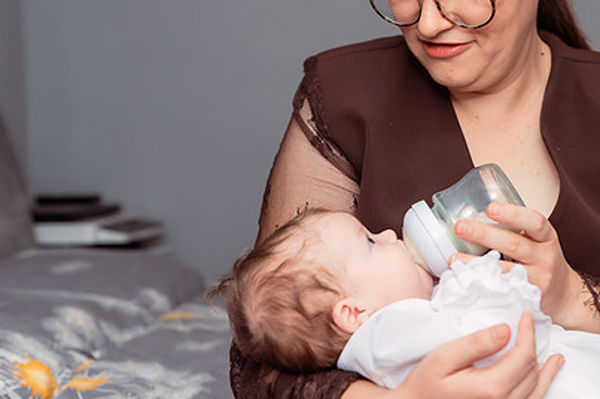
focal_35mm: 78
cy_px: 143
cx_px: 432
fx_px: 1299
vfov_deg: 17.4
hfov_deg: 25.8
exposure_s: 1/250
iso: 500
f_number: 3.5
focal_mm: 52
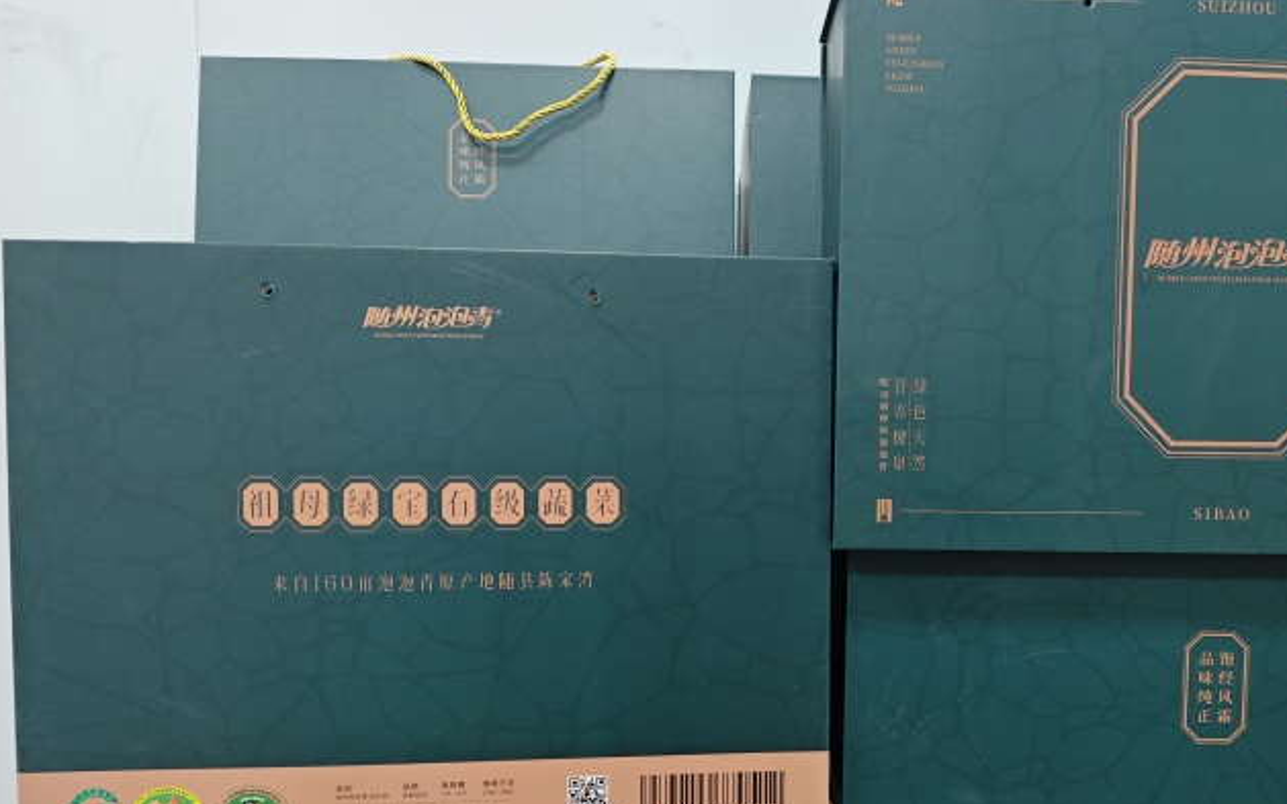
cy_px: 464
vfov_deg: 40.5
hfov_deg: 60.5
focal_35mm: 31
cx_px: 794
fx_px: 1087
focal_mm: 6.55
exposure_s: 1/54.8
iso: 320
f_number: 1.6
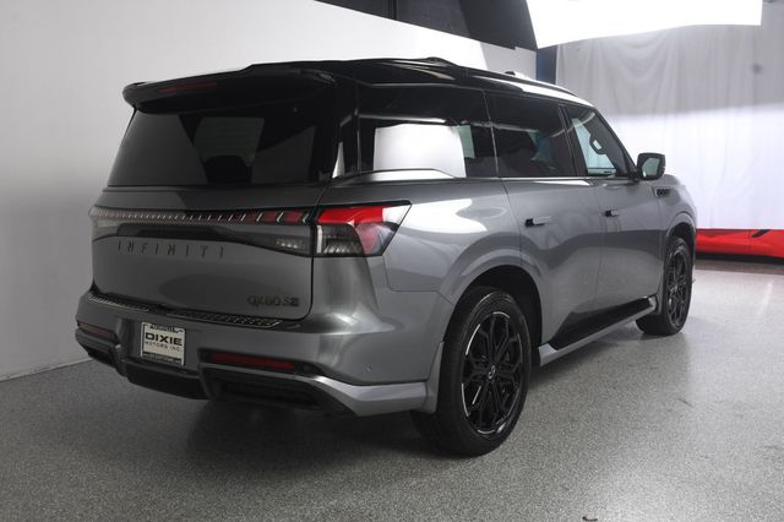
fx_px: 740
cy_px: 261
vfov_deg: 38.8
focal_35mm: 34
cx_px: 392
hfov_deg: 55.8
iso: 100
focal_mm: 23
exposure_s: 1/160
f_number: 9
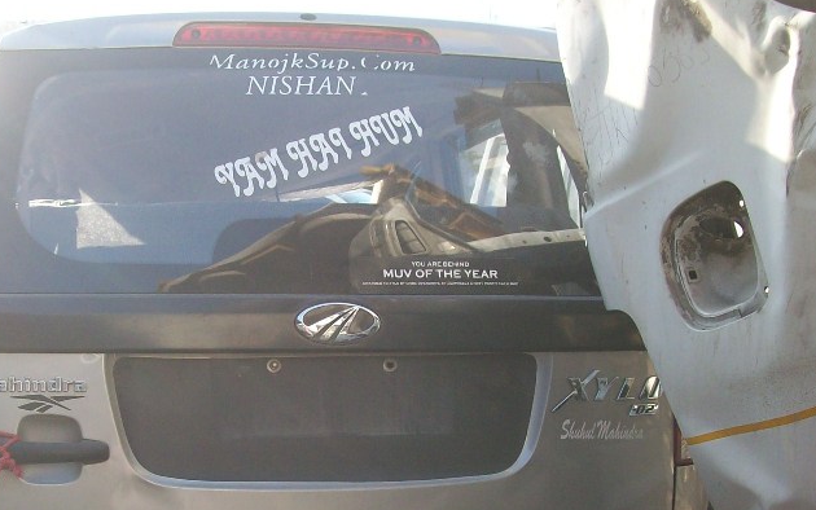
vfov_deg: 20.7
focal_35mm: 62
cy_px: 418
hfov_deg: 32.6
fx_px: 1379
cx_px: 255
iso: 80
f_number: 2.7
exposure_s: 1/208
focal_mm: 6
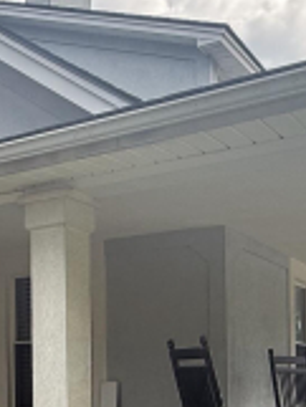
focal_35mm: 58
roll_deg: +1.6
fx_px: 683
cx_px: 168
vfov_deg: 31.5
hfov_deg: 25.3
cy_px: 372
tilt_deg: -0.3
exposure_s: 1/349
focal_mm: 2.22
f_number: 2.2
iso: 50
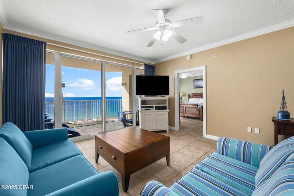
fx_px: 122
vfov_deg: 77.2
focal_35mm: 15
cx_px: 147
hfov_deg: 100.4
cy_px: 98
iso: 400
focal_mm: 10
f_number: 9
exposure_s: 1/20
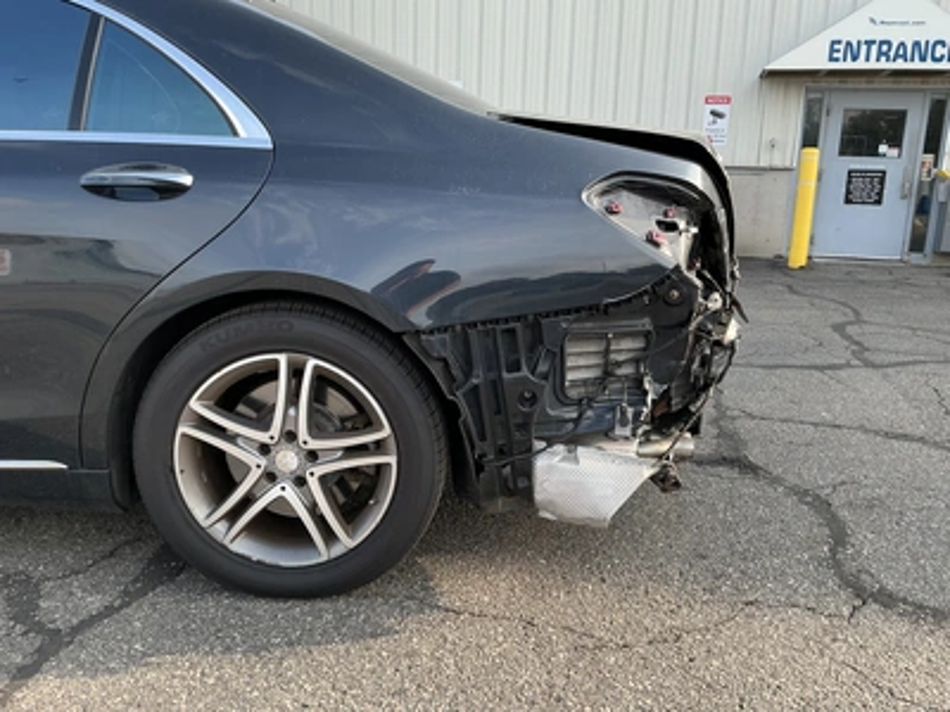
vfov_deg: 49.7
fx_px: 768
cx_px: 475
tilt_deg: -9.0
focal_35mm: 28
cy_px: 356
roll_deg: -2.0
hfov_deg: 63.4
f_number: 1.8
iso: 20
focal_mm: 3
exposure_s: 1/232
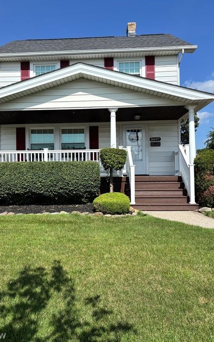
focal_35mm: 28
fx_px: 261
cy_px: 169
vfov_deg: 66.5
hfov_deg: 44.4
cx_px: 90
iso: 50
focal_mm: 5.96
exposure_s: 1/3021
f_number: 1.6
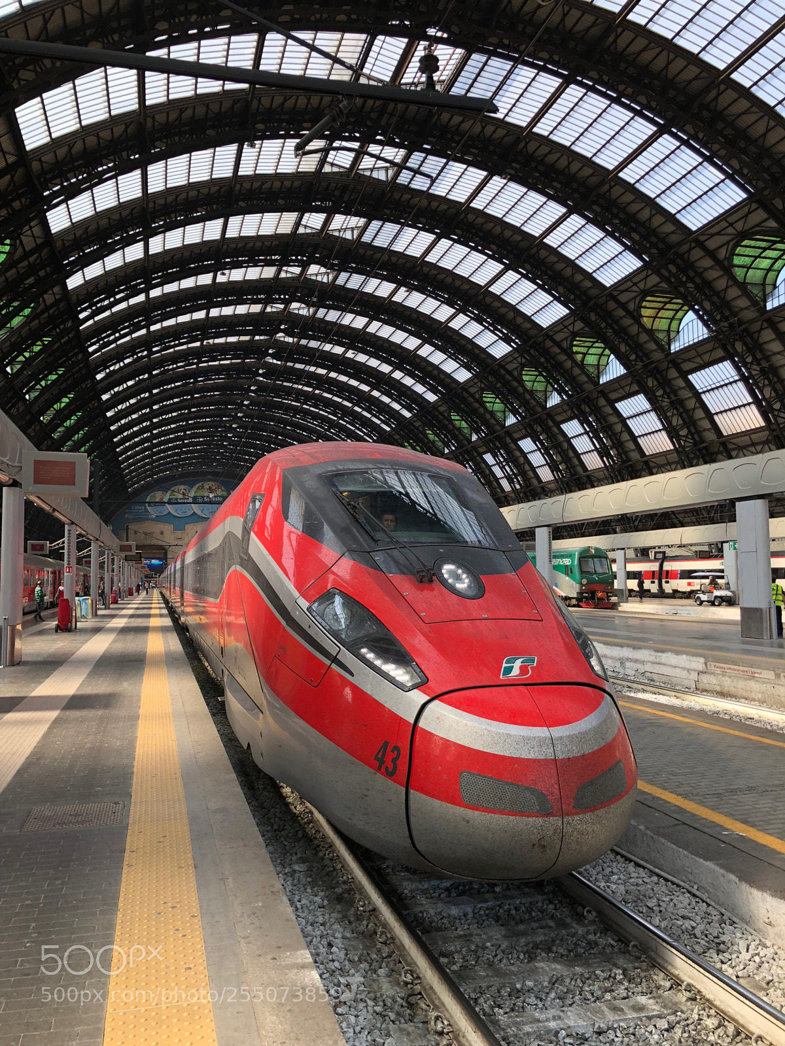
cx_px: 392
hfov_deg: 49.7
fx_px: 847
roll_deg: +0.9
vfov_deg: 63.4
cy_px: 523
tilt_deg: +4.0
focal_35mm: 28
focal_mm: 4
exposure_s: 1/355
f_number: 1.8
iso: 25
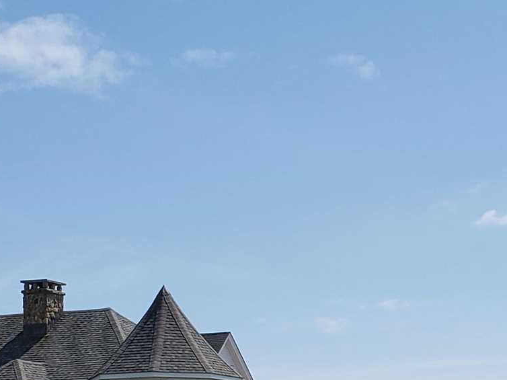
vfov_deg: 13.6
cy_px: 451
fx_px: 1552
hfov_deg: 18.3
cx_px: 454
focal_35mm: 106
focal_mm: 4.3
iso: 50
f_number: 2.4
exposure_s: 1/2316
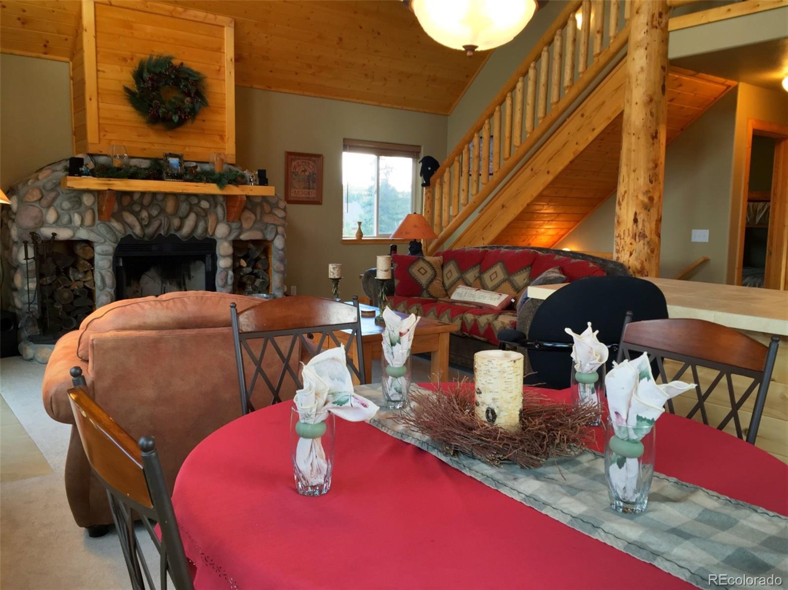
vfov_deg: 48.2
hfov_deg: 61.7
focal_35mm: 29
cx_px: 394
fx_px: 660
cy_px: 295
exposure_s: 1/120
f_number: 2.2
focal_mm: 4.15
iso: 50
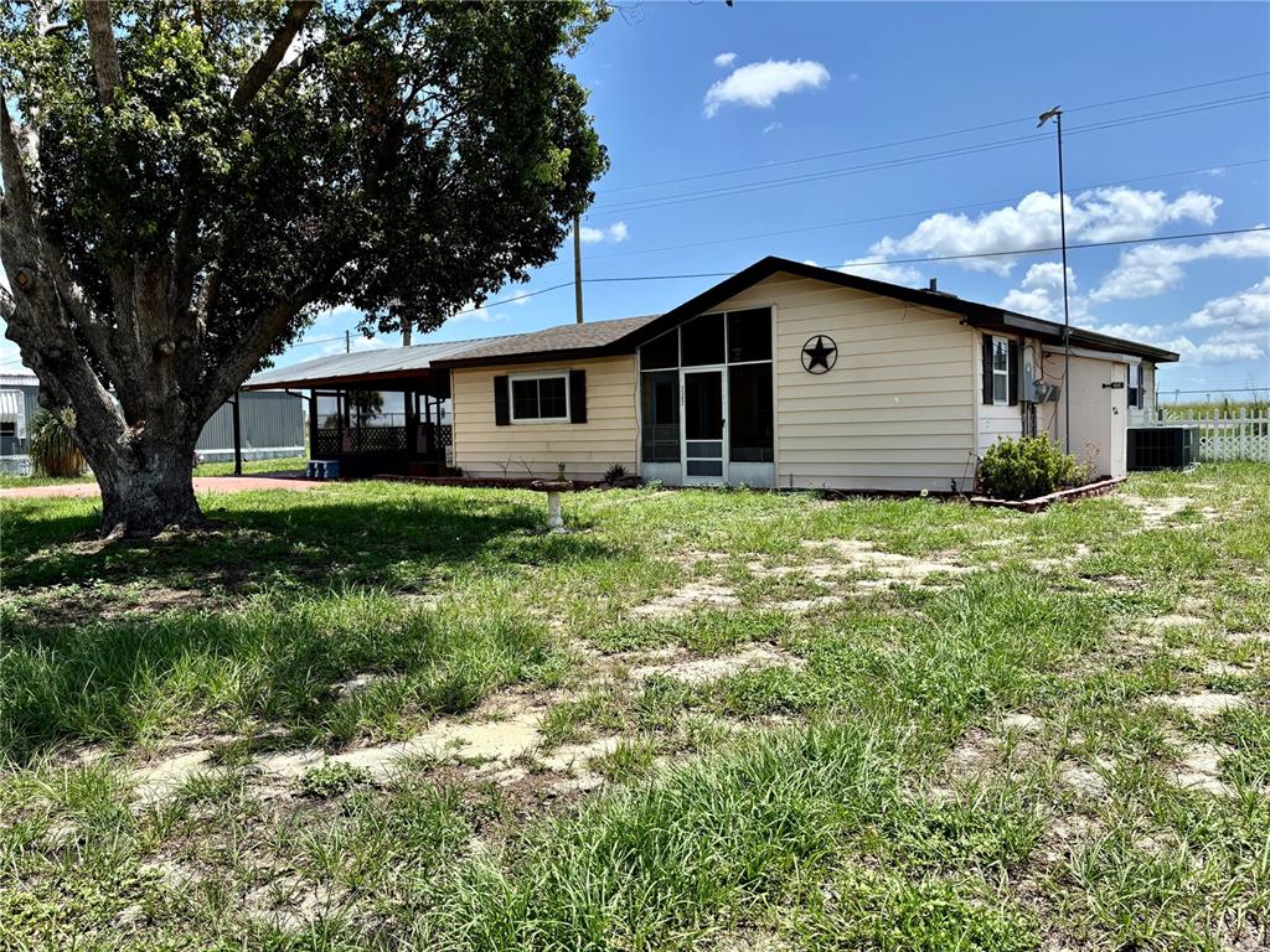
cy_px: 476
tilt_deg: -0.7
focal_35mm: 26
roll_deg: +1.5
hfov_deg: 67.3
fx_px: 954
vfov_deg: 53.1
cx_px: 635
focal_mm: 5.96
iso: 50
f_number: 1.6
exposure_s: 1/2857
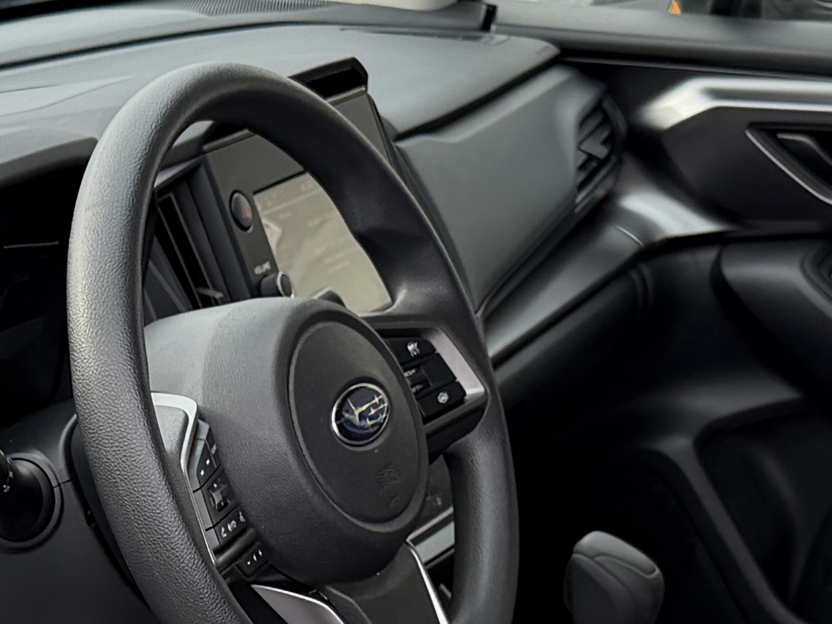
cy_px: 1006
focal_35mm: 120
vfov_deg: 11.7
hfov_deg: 15.9
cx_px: -98
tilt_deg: -24.8
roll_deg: +0.0
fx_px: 2885
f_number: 1.78
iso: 80
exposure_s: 1/414
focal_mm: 6.76
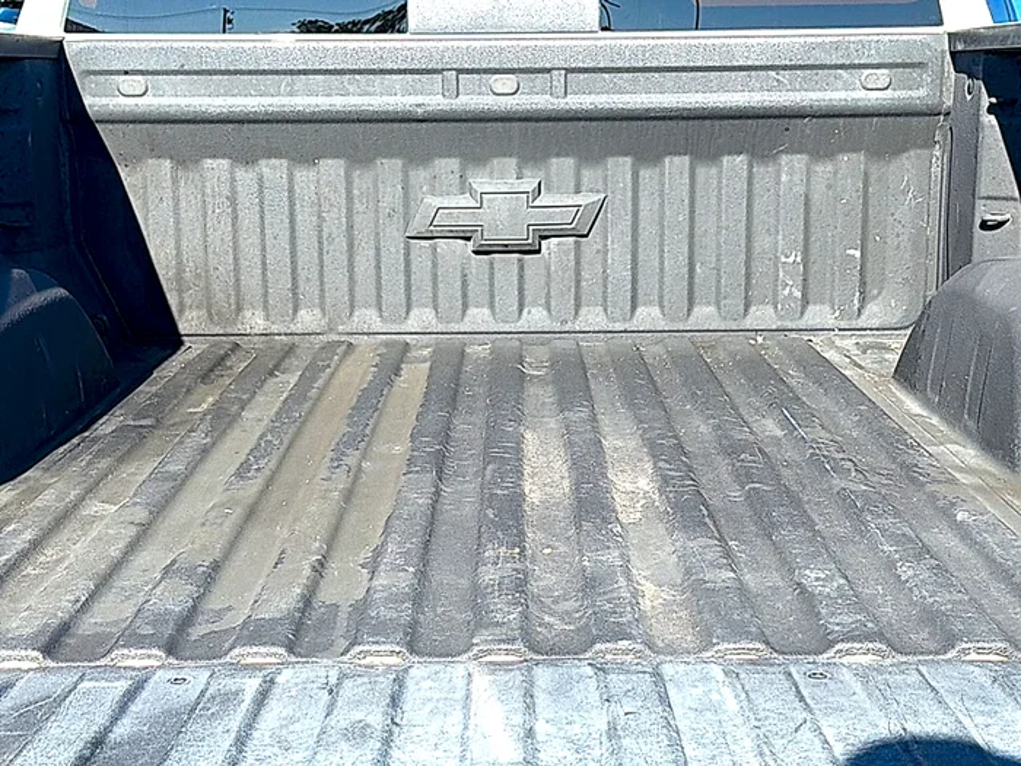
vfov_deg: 30.9
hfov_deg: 40.4
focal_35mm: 47
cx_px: 510
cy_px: 383
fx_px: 1386
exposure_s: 1/1689
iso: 80
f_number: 1.78
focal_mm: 6.76
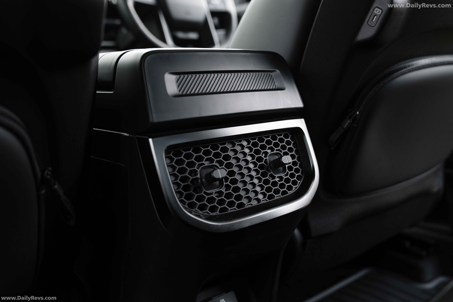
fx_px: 453
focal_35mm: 36
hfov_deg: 53.1
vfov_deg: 36.9
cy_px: 151
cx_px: 226
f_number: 3.5
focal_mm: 36
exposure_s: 1/400
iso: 800
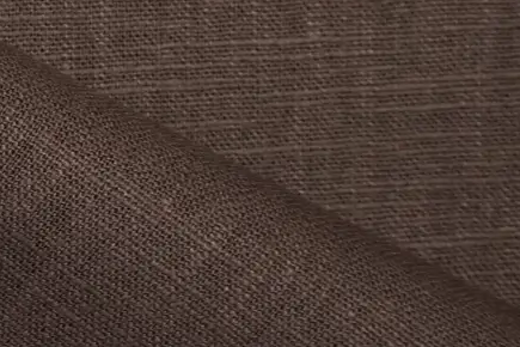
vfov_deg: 9.0
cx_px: -676
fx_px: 2109
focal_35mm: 146
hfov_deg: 11.8
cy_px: -248
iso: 640
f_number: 8
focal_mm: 31
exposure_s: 1/50
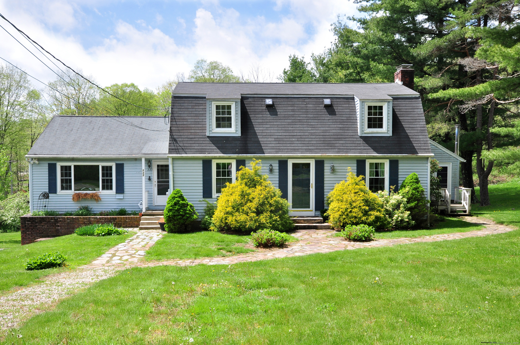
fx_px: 433
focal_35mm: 30
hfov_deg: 62.0
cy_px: 172
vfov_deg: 43.5
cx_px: 260
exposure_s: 1/320
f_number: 9
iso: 250
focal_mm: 20
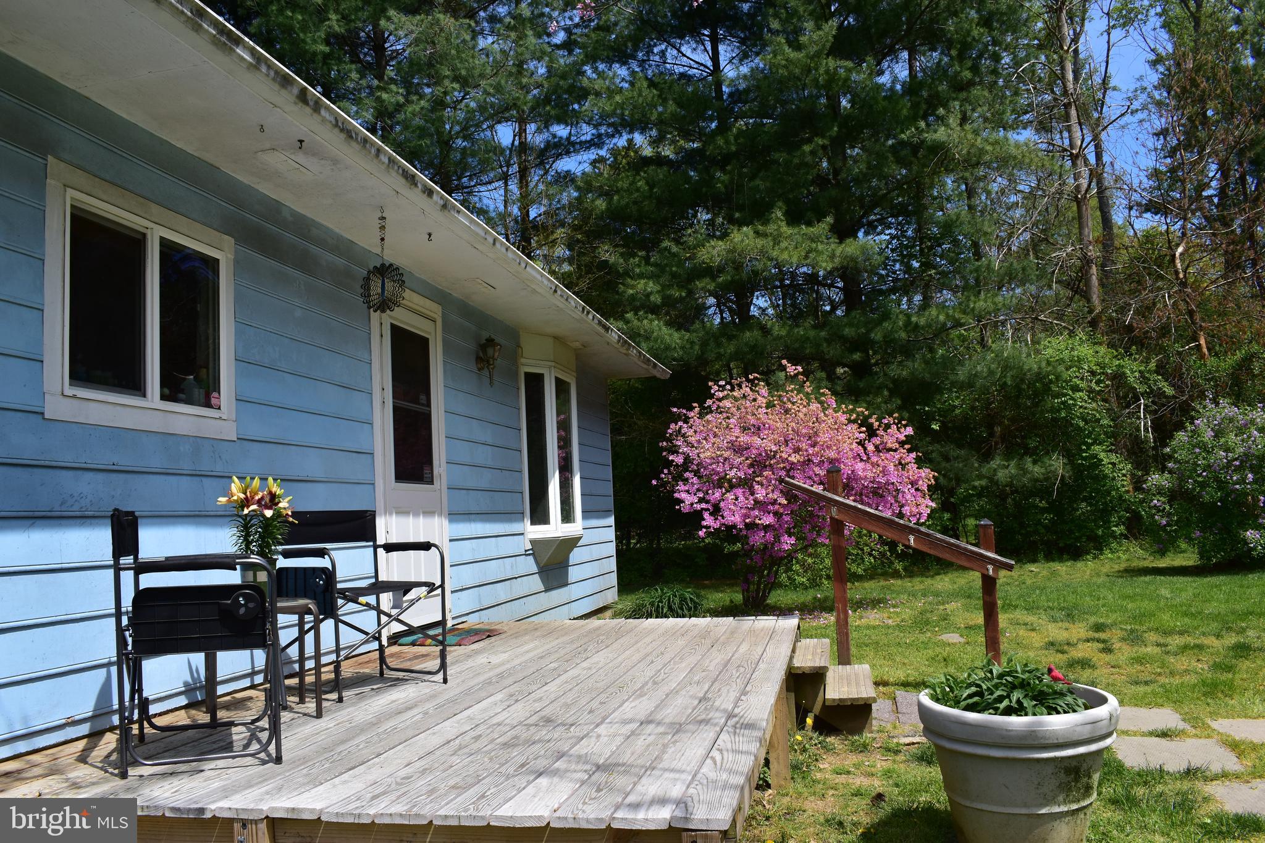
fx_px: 1054
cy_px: 422
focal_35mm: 30
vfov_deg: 43.6
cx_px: 632
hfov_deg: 61.9
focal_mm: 20
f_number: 11
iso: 360
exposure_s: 1/500
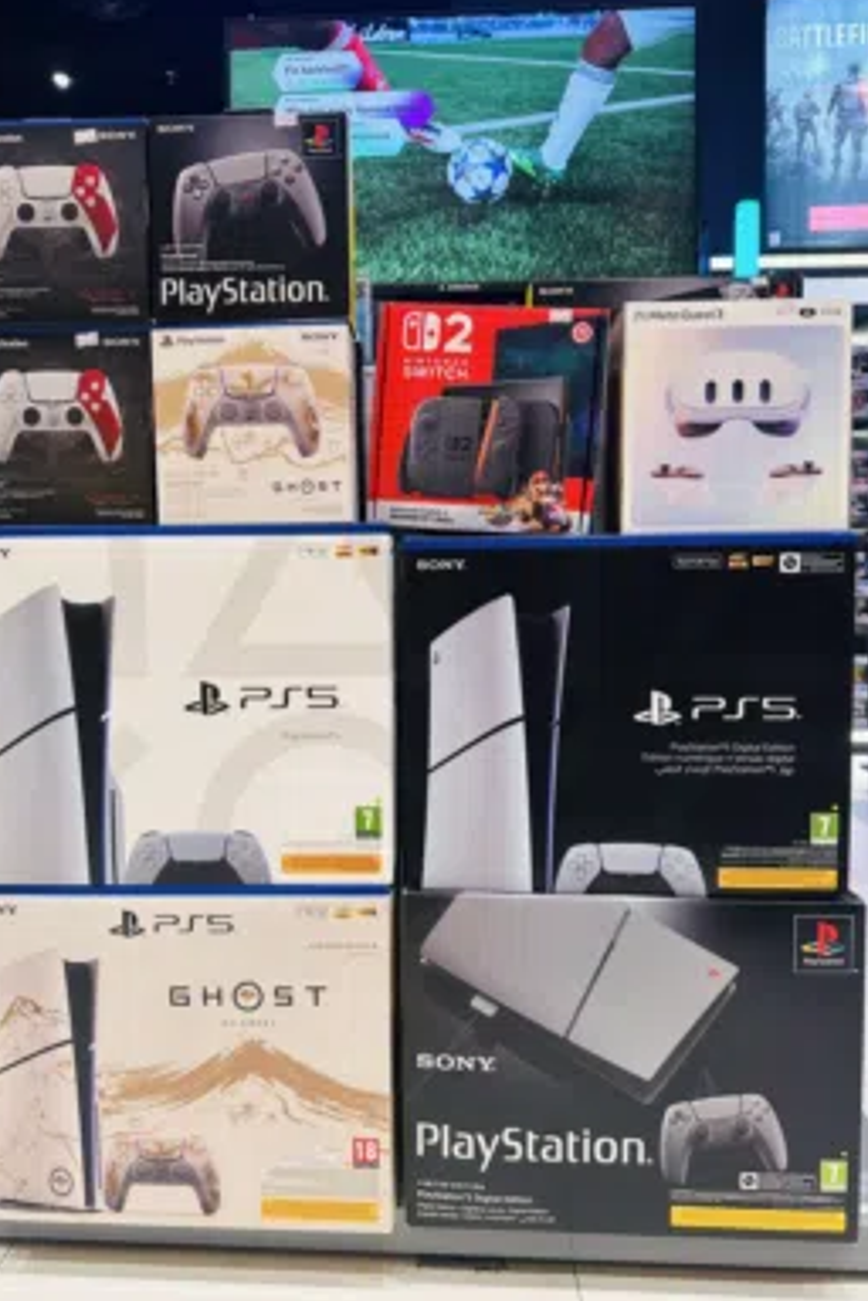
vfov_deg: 69.4
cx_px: 390
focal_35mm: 26
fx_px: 940
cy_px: 667
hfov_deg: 49.5
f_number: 1.78
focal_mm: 6.86
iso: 64
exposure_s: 1/100
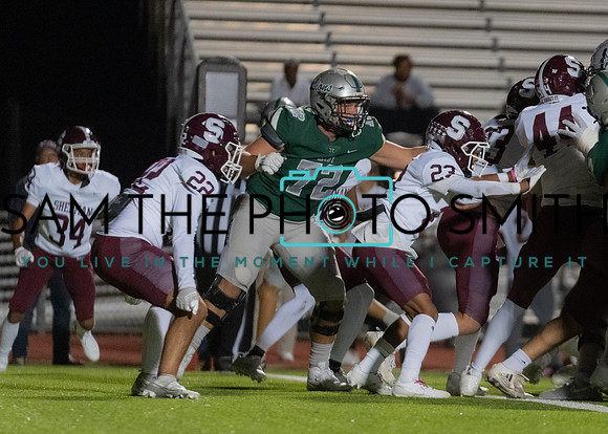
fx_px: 7309
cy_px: 215
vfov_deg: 3.4
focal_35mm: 423
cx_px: 628
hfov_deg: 4.8
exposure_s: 1/1250
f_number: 2.8
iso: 6400
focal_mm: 200
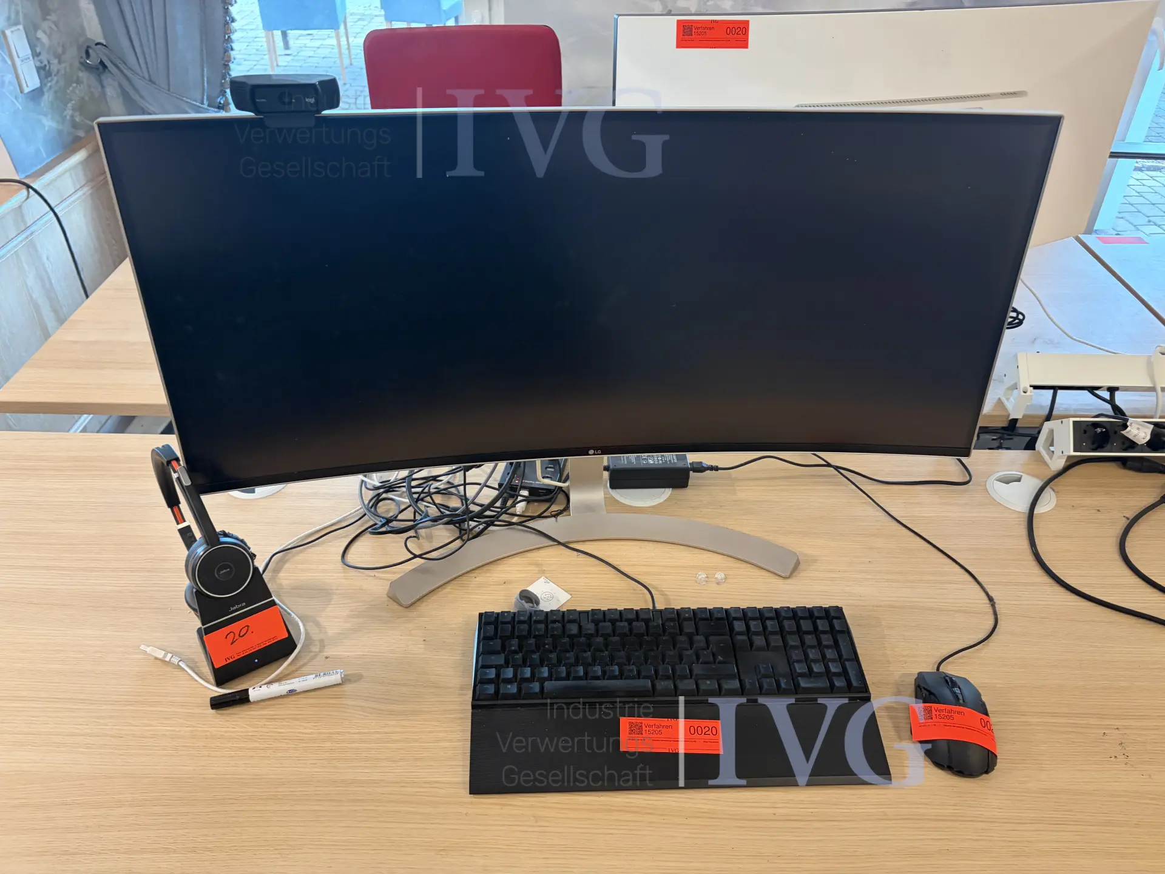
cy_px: 437
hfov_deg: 67.3
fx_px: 875
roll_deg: +0.1
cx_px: 582
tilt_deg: -35.9
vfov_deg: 53.1
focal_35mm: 26
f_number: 1.6
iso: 320
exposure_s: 1/50
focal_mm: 5.96
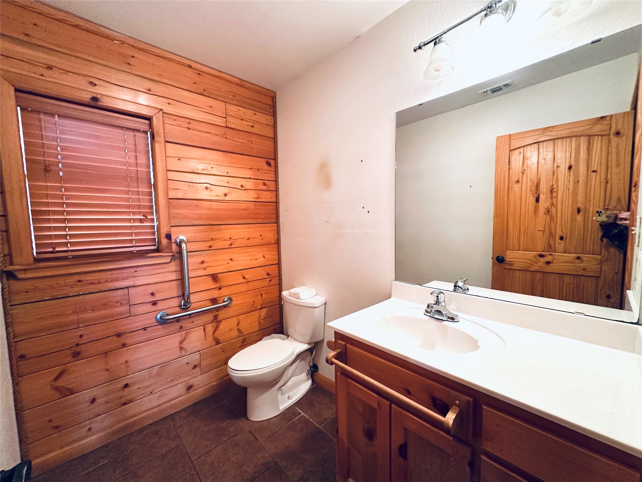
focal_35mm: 14
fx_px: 260
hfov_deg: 102.1
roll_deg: +0.5
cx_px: 321
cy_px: 241
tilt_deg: -4.0
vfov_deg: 85.7
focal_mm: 2.22
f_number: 2.2
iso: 320
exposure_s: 1/60
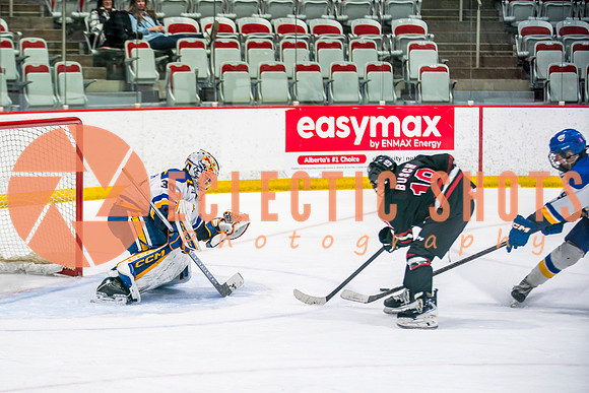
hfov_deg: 14.9
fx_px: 2247
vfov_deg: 10.0
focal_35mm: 137
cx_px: 204
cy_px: 238
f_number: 2.8
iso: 400
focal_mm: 105
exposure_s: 1/640
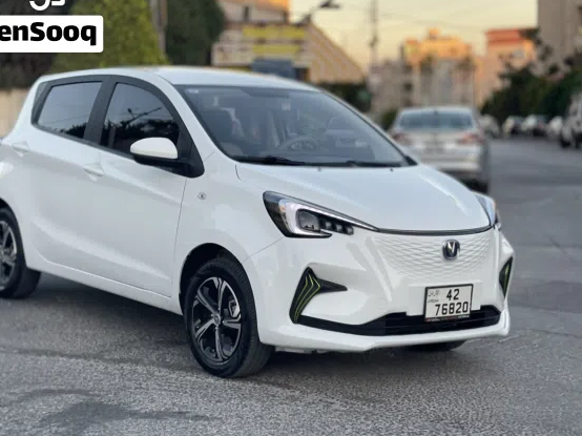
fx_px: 1244
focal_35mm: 74
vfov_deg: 19.9
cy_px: 204
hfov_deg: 26.3
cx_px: 262
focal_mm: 7.5
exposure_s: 1/121
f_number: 2.2
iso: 32
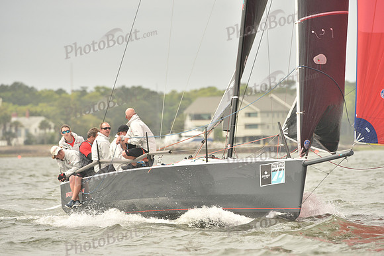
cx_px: 192
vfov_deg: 4.6
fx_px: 3201
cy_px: 128
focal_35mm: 300
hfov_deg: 6.9
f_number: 7.1
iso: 400
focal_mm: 300
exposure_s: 1/800
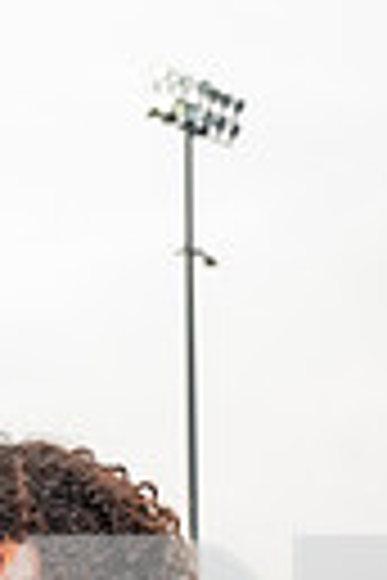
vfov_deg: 14.6
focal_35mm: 126
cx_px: -63
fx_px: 2032
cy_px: 994
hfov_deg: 10.7
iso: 100
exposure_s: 1/640
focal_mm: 36
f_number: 5.6
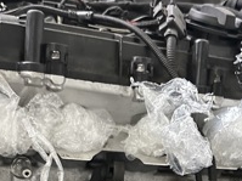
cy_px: 227
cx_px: 163
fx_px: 538
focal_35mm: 77
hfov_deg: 25.2
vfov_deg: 18.0
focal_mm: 6.86
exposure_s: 1/60
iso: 800
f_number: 1.78
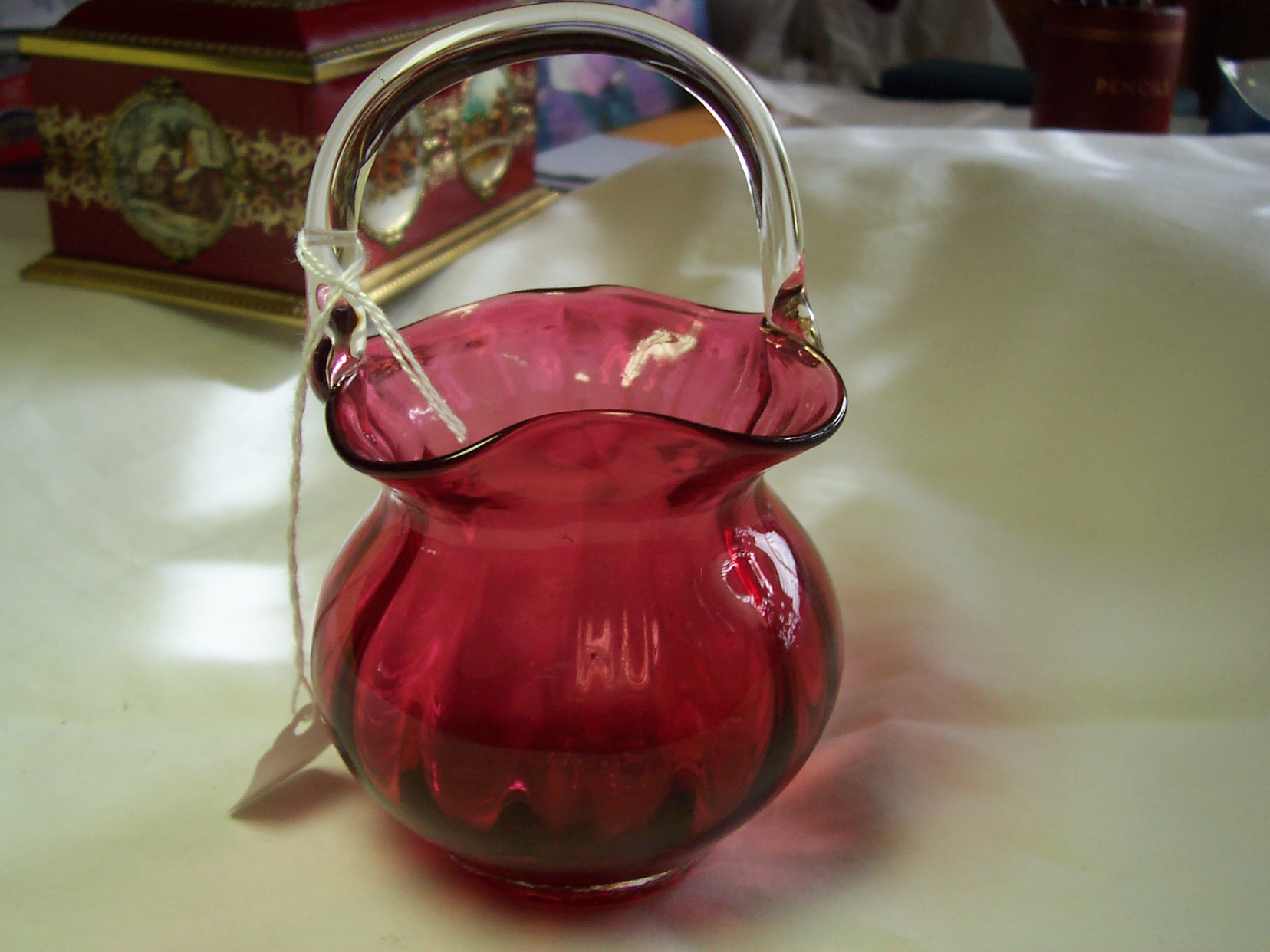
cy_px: 476
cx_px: 635
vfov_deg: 38.7
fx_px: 1357
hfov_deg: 50.1
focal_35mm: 37
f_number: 2.8
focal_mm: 5.6
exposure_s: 1/90
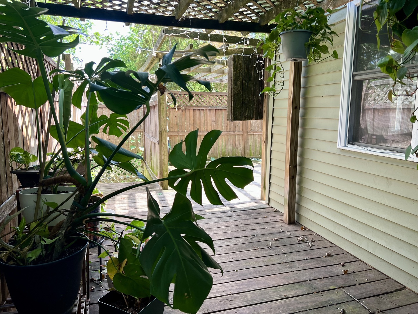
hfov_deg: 67.3
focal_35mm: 26
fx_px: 314
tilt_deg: -6.0
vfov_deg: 53.1
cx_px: 209
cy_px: 157
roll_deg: -1.2
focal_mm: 5.7
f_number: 1.5
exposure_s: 1/153
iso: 40
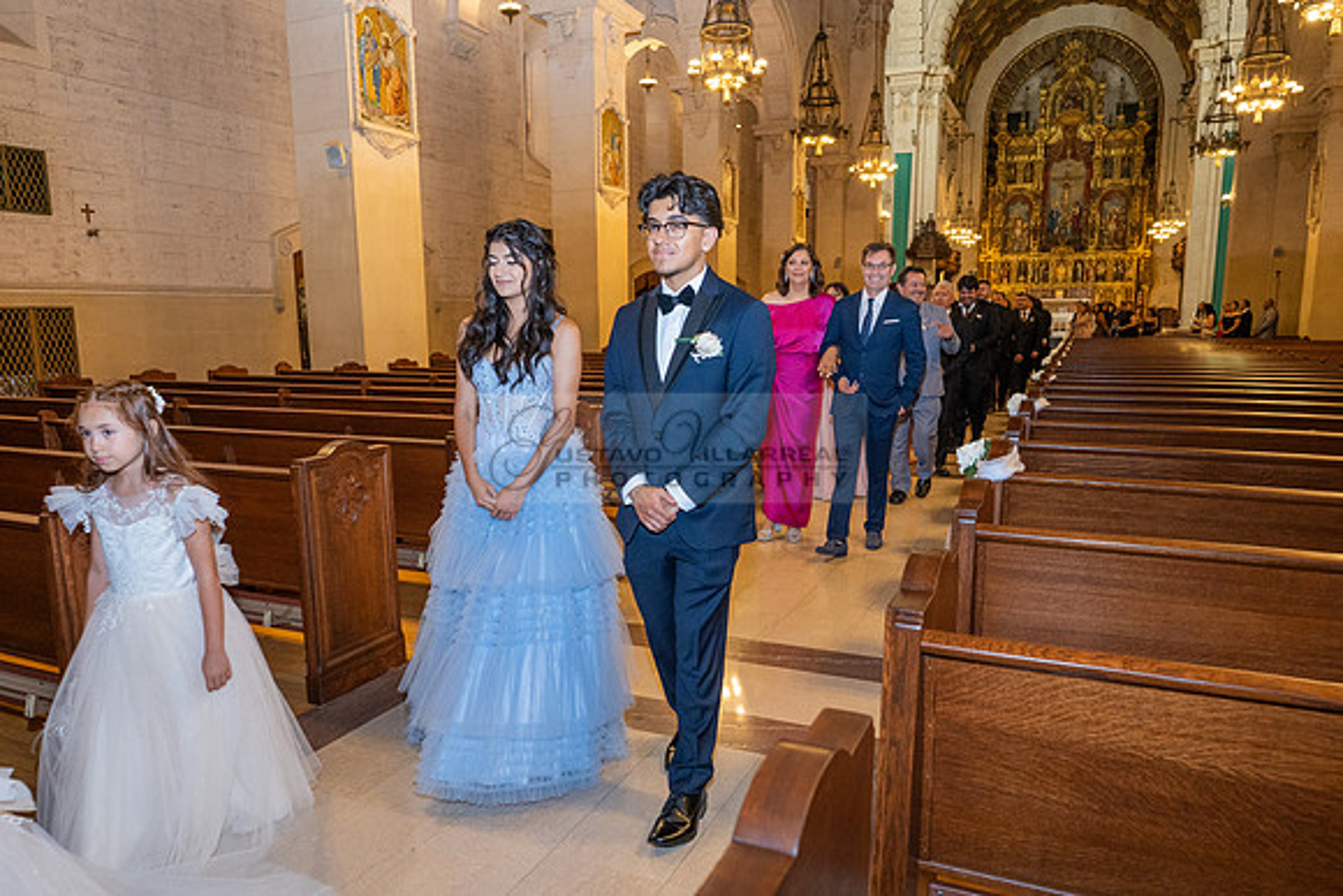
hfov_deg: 75.5
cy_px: 482
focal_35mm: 23
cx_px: 672
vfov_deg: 54.6
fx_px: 867
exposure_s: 1/125
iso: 800
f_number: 2.8
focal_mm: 14
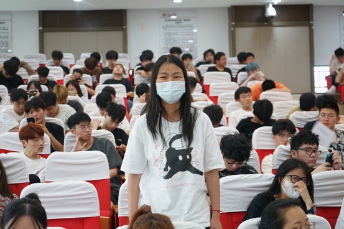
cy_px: 114
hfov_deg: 34.0
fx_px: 563
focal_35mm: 59
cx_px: 172
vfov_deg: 23.0
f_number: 5
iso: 1000
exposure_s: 1/60
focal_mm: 59
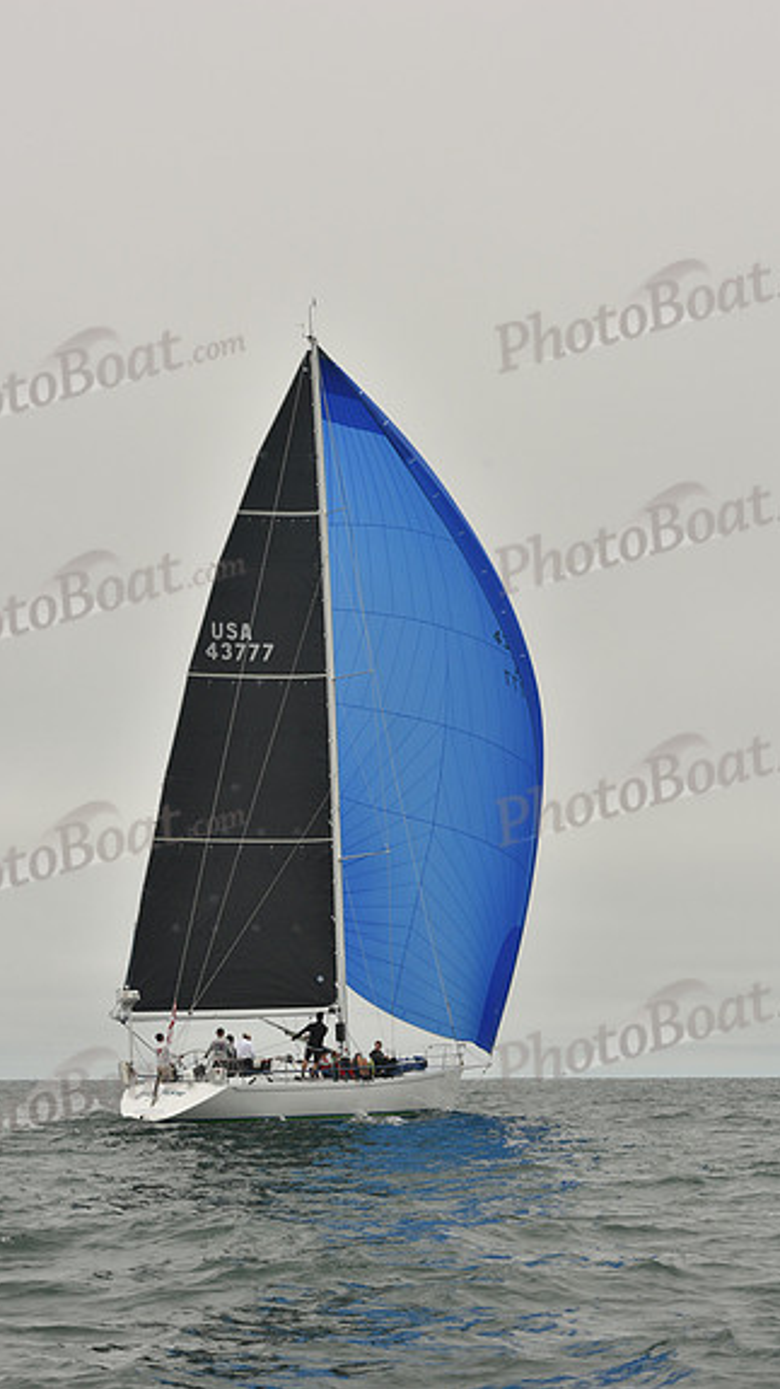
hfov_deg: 16.3
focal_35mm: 74
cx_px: 371
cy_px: 693
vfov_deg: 28.6
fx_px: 2724
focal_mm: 70
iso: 320
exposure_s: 1/800
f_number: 10
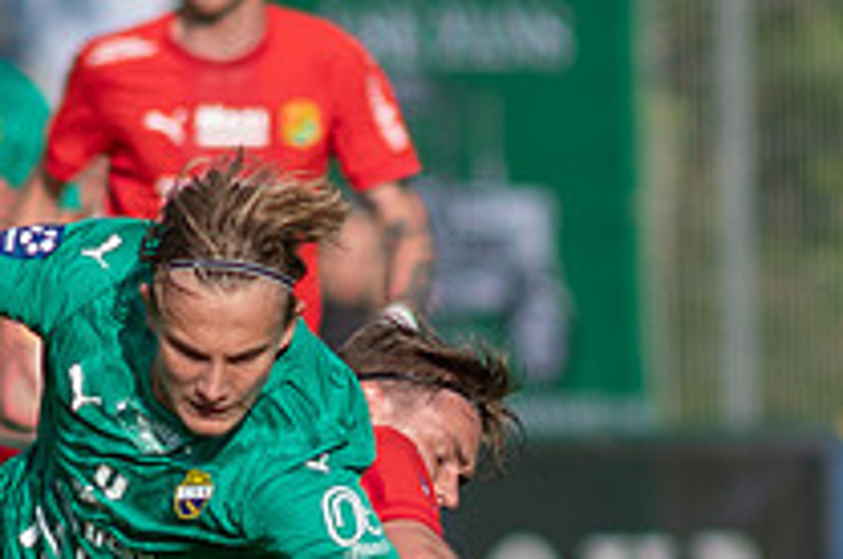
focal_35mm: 2145
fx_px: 50151
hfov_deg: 1.0
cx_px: 171
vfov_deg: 0.6
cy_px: 678
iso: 100
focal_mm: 300
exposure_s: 1/1600
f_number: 3.2
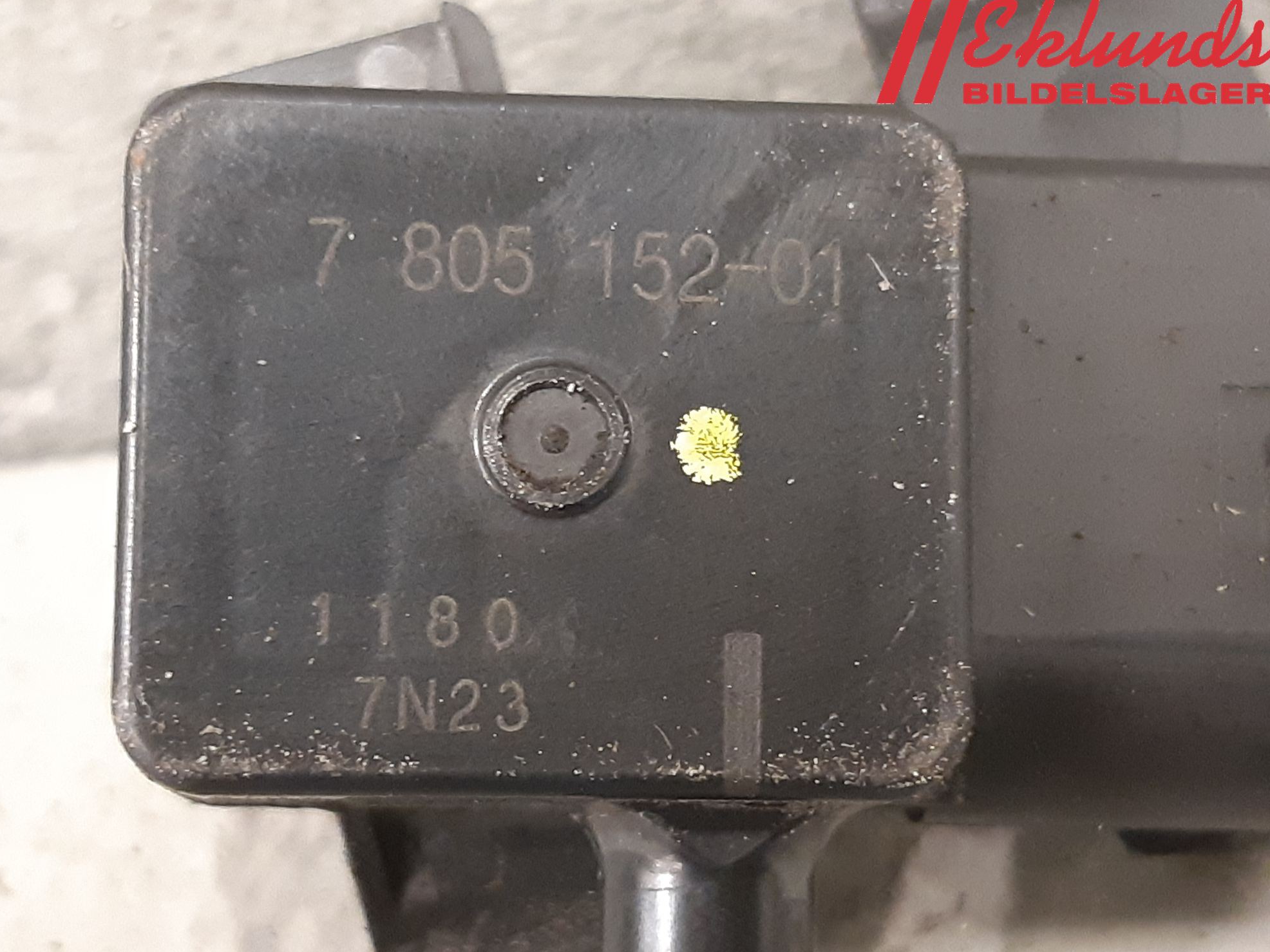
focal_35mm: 27
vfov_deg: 51.3
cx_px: 612
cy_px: 489
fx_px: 991
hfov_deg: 65.3
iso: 400
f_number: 1.7
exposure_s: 1/25
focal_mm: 3.93
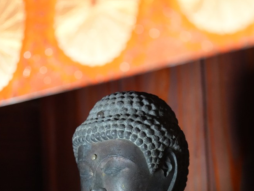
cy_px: 165
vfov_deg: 9.5
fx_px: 1145
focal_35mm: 156
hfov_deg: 12.7
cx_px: 126
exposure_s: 1/60
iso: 6400
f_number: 5
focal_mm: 105
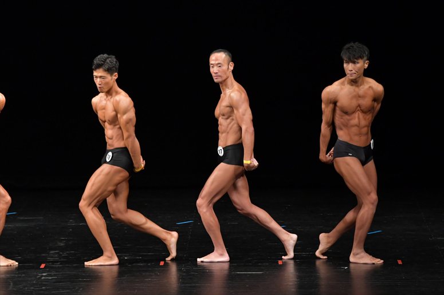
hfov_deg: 8.6
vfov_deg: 5.7
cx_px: 222
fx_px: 2959
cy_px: 148
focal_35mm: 240
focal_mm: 160
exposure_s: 1/400
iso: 3200
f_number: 5.6
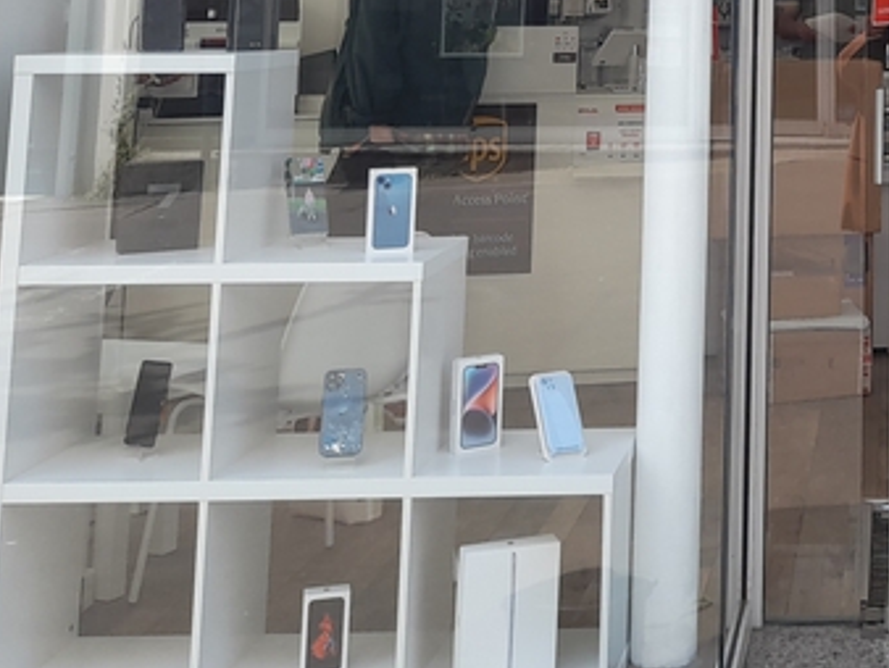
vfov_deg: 18.9
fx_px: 1825
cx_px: 992
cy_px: -252
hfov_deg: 25.3
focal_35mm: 71
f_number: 2
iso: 20
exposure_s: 1/111
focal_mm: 4.6
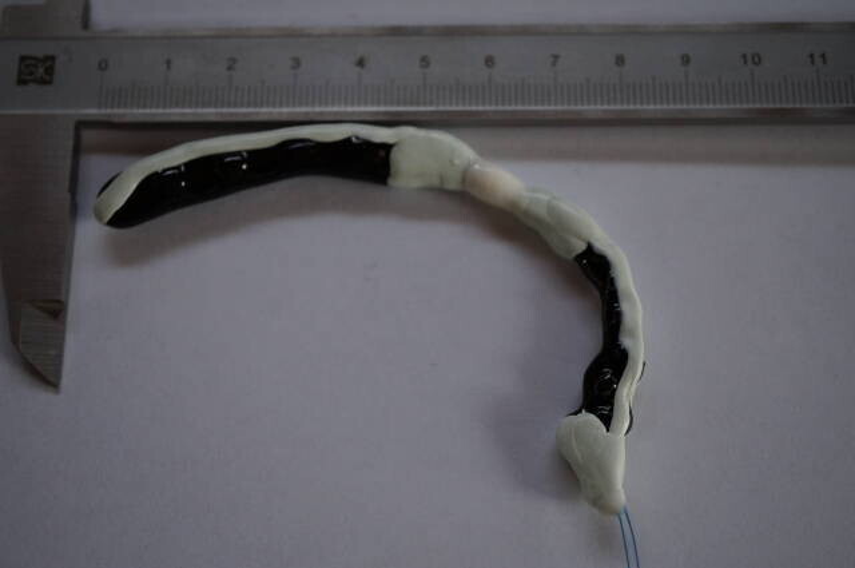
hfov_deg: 43.7
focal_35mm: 45
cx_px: 428
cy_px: 284
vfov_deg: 29.8
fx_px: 1067
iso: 1000
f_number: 4
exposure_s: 1/60
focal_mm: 30
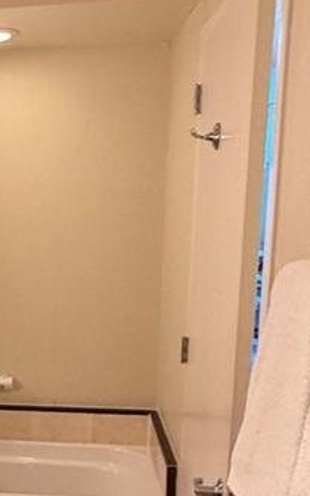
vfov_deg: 37.7
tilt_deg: -7.7
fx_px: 716
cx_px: -66
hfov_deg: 22.4
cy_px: 335
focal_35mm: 53
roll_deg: -0.6
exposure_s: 1/60
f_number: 2.2
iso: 250
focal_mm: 2.22
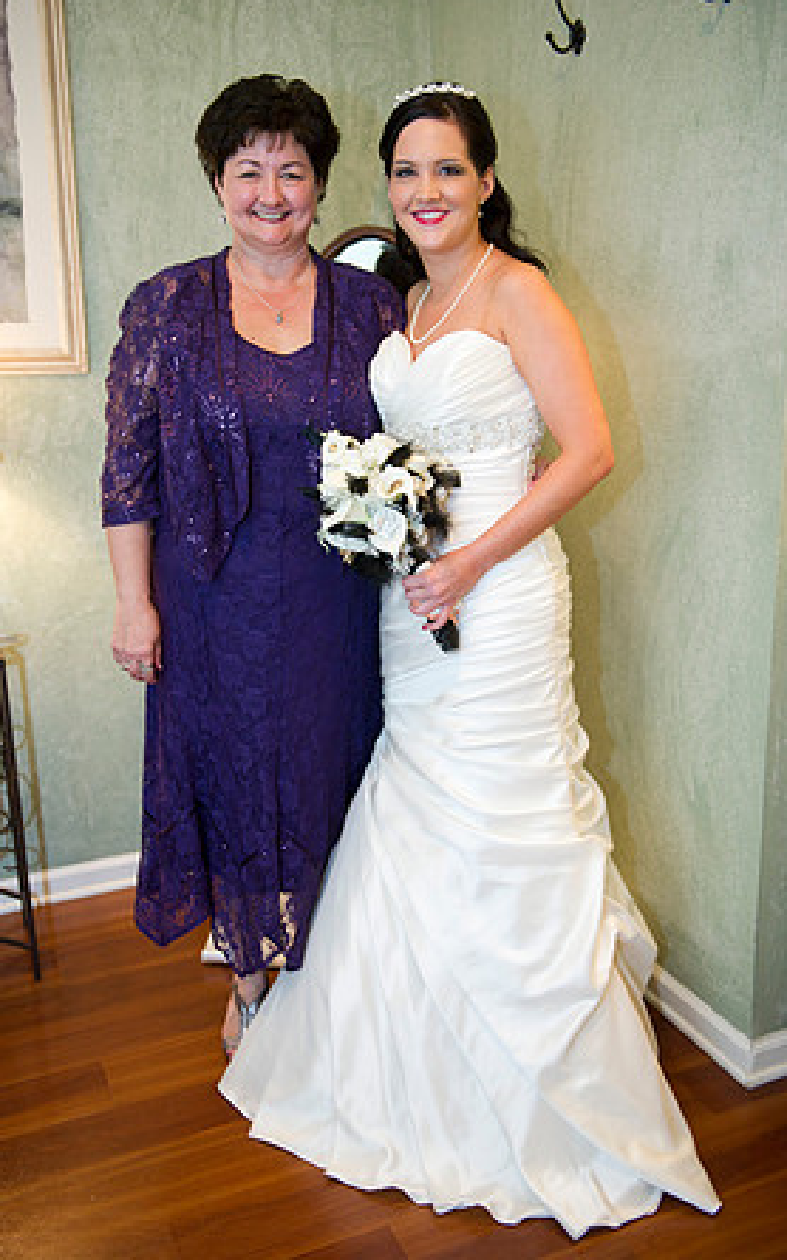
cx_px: 378
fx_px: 1236
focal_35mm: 36
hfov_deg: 35.3
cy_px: 629
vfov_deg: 54.0
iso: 800
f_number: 2.8
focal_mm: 35
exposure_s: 1/100
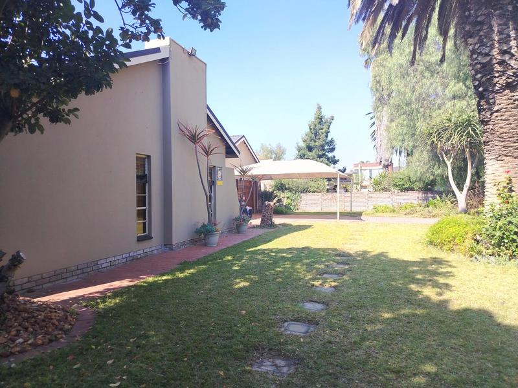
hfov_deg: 71.6
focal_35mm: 24
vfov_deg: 56.8
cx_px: 259
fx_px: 359
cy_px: 194
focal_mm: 5.25
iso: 100
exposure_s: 1/288
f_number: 1.75
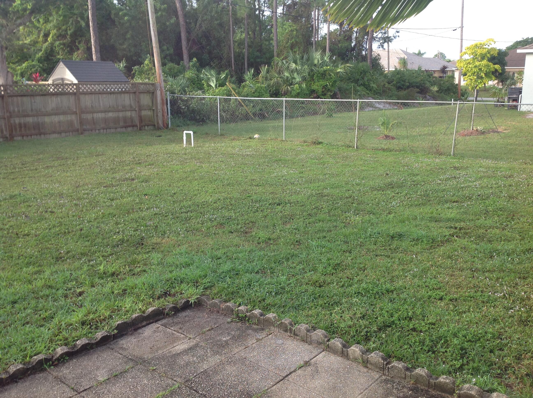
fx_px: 538
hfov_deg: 52.7
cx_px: 266
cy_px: 199
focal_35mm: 35
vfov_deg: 40.6
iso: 50
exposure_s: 1/263
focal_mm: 4.28
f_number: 2.4
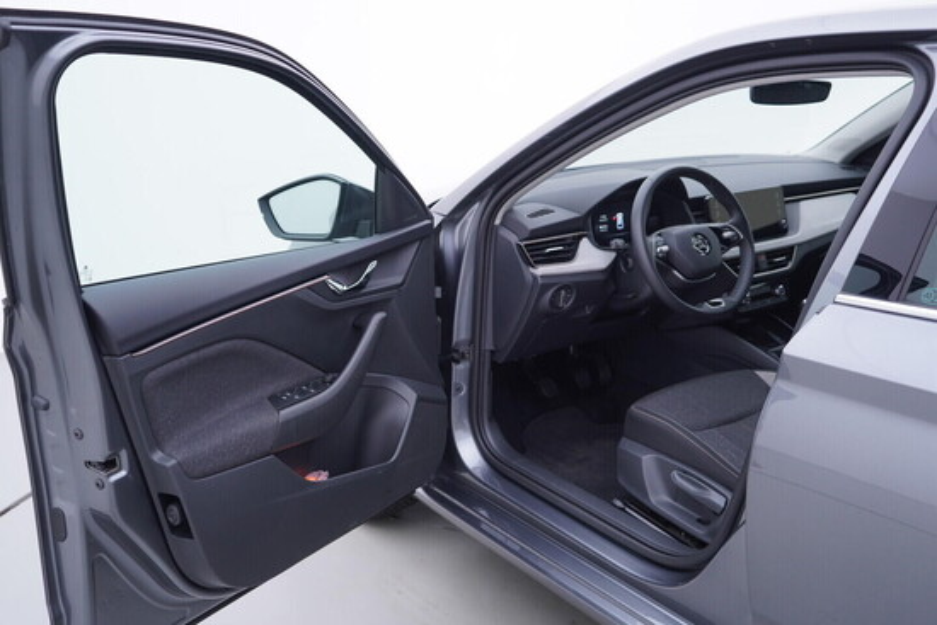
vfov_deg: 36.9
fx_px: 937
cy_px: 312
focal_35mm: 36
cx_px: 468
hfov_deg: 53.1
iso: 125
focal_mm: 24
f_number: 3.2
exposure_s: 1/50
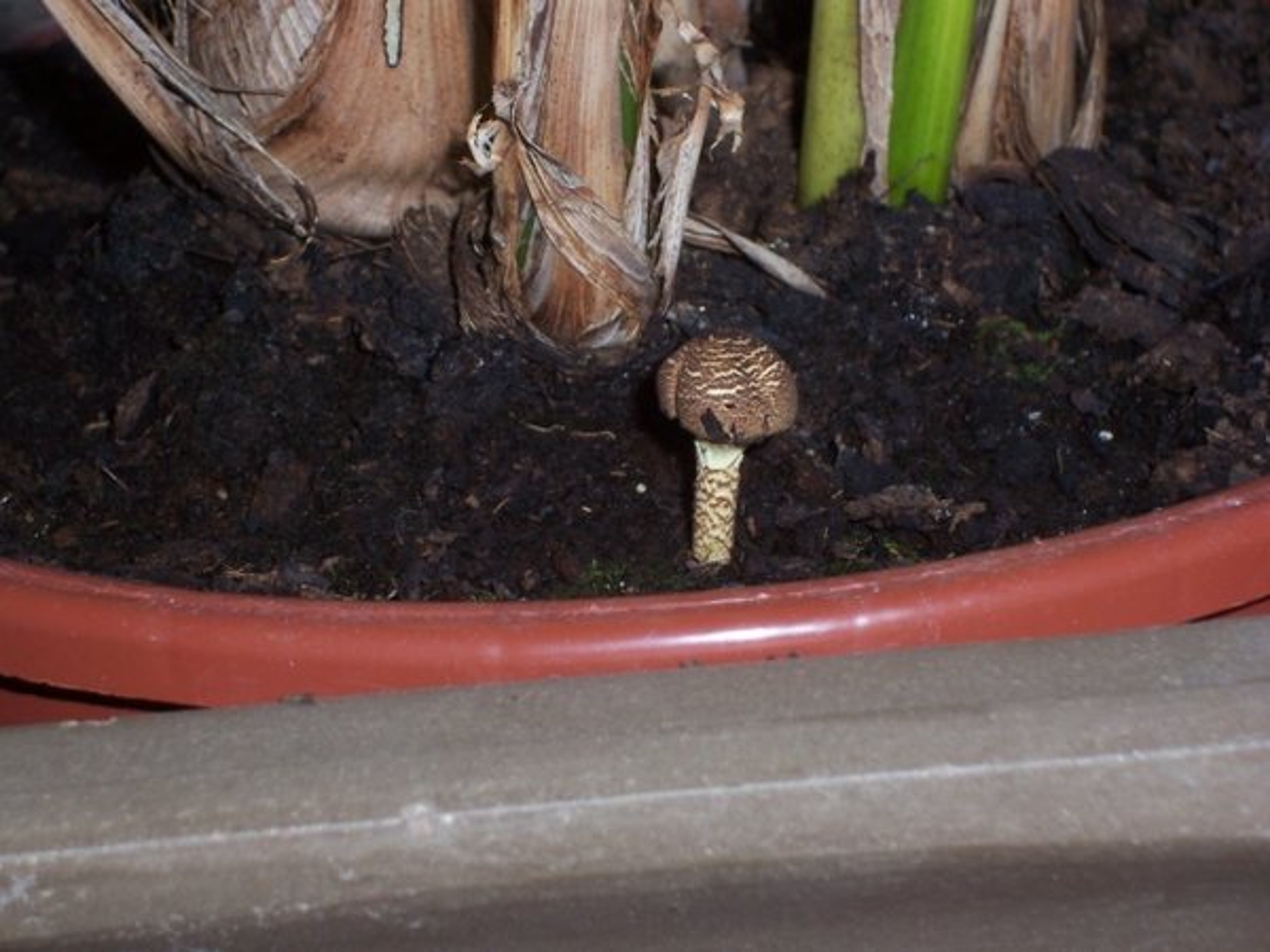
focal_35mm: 102
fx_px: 3742
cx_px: 635
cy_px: 476
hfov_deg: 19.3
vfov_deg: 14.5
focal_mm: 16.8
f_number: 4.6
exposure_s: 1/90
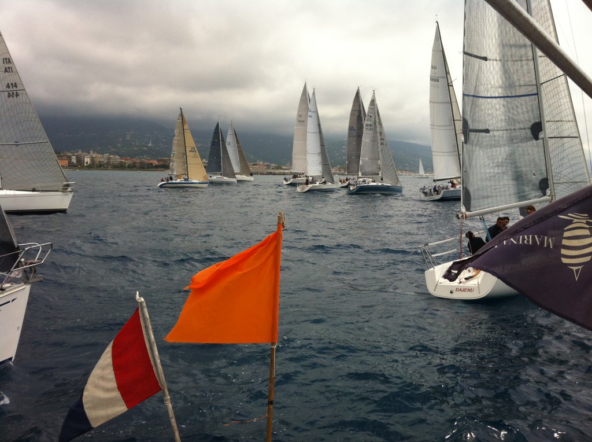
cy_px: 221
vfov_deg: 40.6
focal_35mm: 35
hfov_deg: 52.7
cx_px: 296
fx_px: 597
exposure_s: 1/2155
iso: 80
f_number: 2.8
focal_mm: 3.85
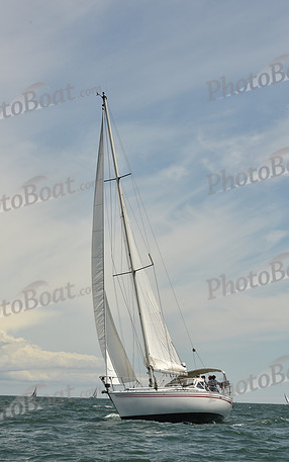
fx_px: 1385
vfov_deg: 18.9
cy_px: 236
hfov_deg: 11.9
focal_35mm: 110
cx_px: 154
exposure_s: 1/800
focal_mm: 85
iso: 320
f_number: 14
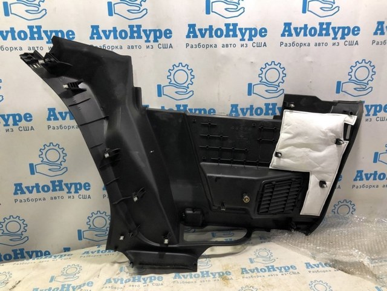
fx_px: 313
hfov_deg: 63.4
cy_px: 146
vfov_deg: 49.7
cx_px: 194
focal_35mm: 28
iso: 25
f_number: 1.8
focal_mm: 4
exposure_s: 1/33
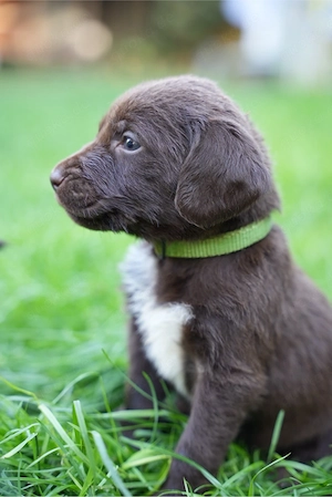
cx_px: 166
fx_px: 869
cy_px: 248
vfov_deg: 31.9
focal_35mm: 63
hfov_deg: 21.6
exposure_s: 1/80
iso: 500
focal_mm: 62.9
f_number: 2.8
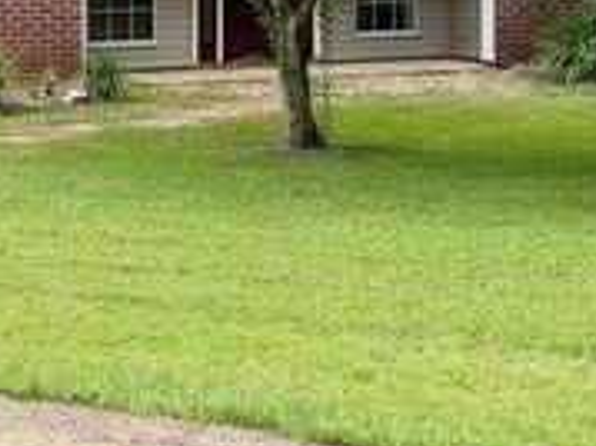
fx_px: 2306
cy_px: -105
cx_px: 57
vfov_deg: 10.8
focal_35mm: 134
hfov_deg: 14.6
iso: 80
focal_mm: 6.76
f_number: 1.78
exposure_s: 1/323
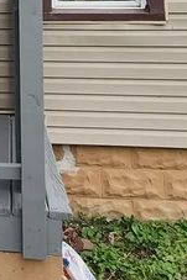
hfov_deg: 19.9
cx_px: -74
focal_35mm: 61
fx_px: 476
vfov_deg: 29.4
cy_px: -33
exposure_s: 1/157
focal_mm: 2.2
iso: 50
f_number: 2.2
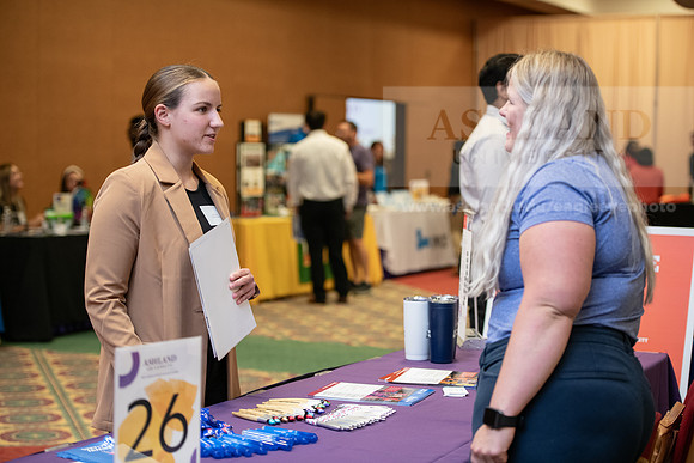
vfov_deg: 19.5
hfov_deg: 28.8
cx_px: 347
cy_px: 232
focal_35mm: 70
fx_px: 1350
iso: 1600
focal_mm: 70
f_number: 2.8
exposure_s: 1/200
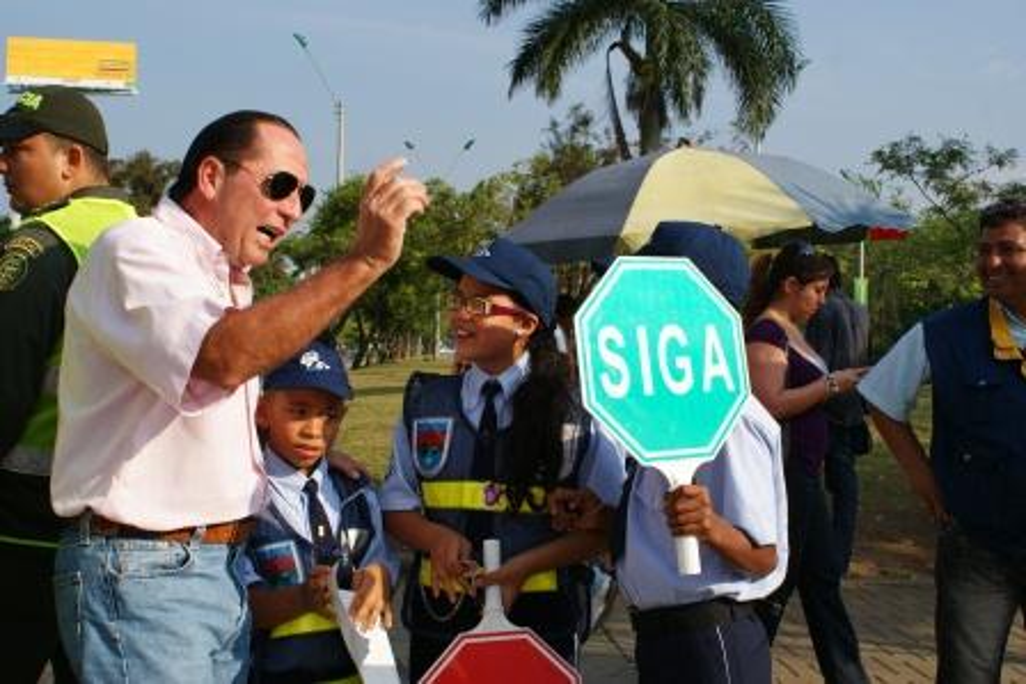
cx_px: 513
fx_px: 1283
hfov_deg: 43.6
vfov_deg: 29.9
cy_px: 342
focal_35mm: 45
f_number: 9
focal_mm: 30
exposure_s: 1/250
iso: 100
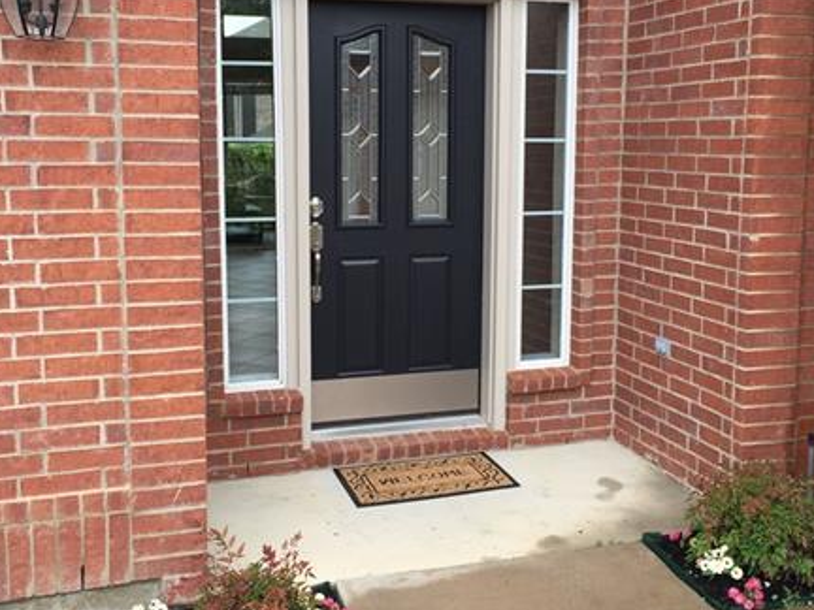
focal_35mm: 43
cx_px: 439
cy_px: 264
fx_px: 1011
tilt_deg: -6.8
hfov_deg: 43.8
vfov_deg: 33.5
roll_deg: -0.8
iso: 32
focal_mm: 4.15
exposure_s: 1/246
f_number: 2.2
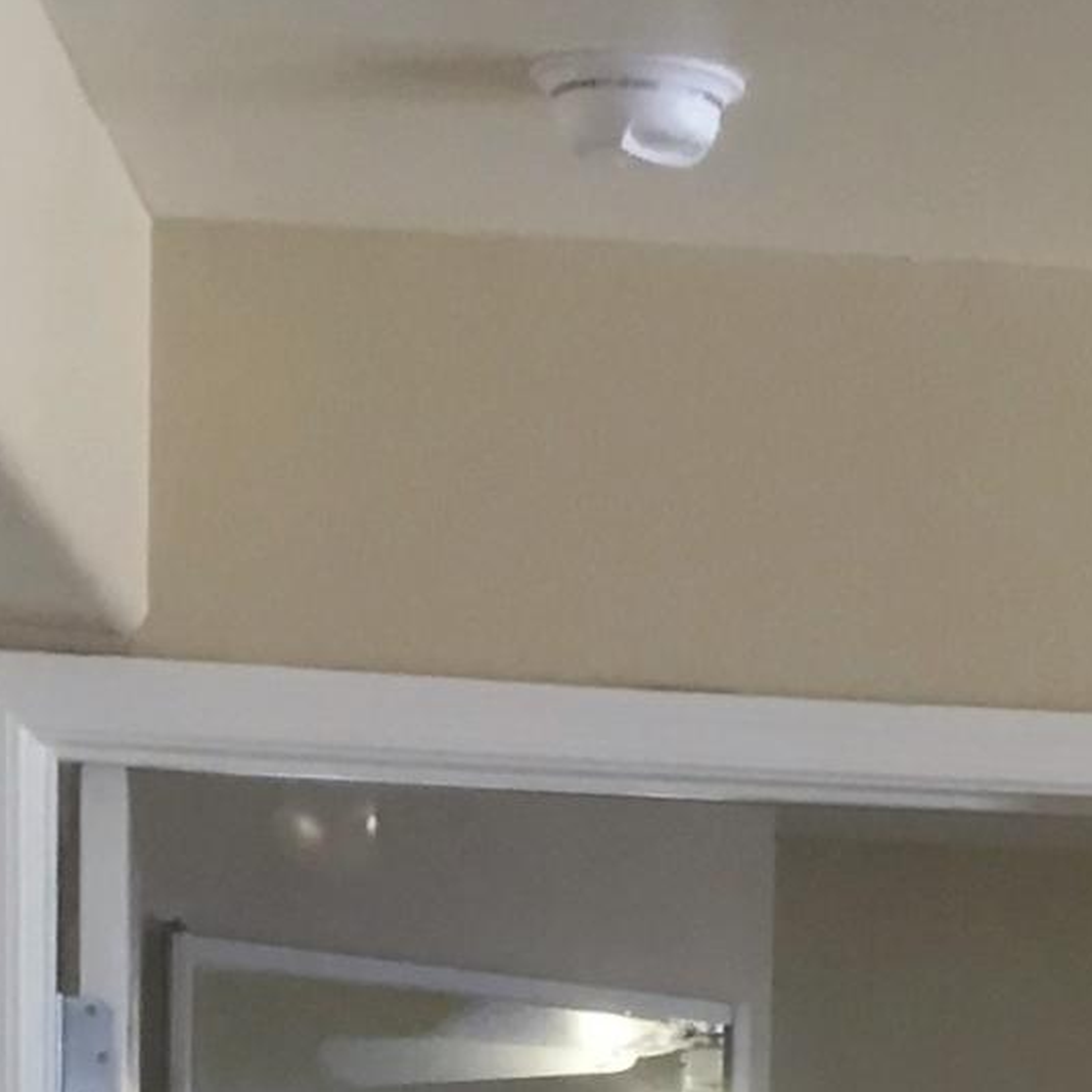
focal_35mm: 144
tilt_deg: -7.4
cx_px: 1323
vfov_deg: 11.0
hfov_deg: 11.9
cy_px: 2190
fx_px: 5139
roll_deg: +0.5
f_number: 2.2
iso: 100
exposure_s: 1/30
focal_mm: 4.15
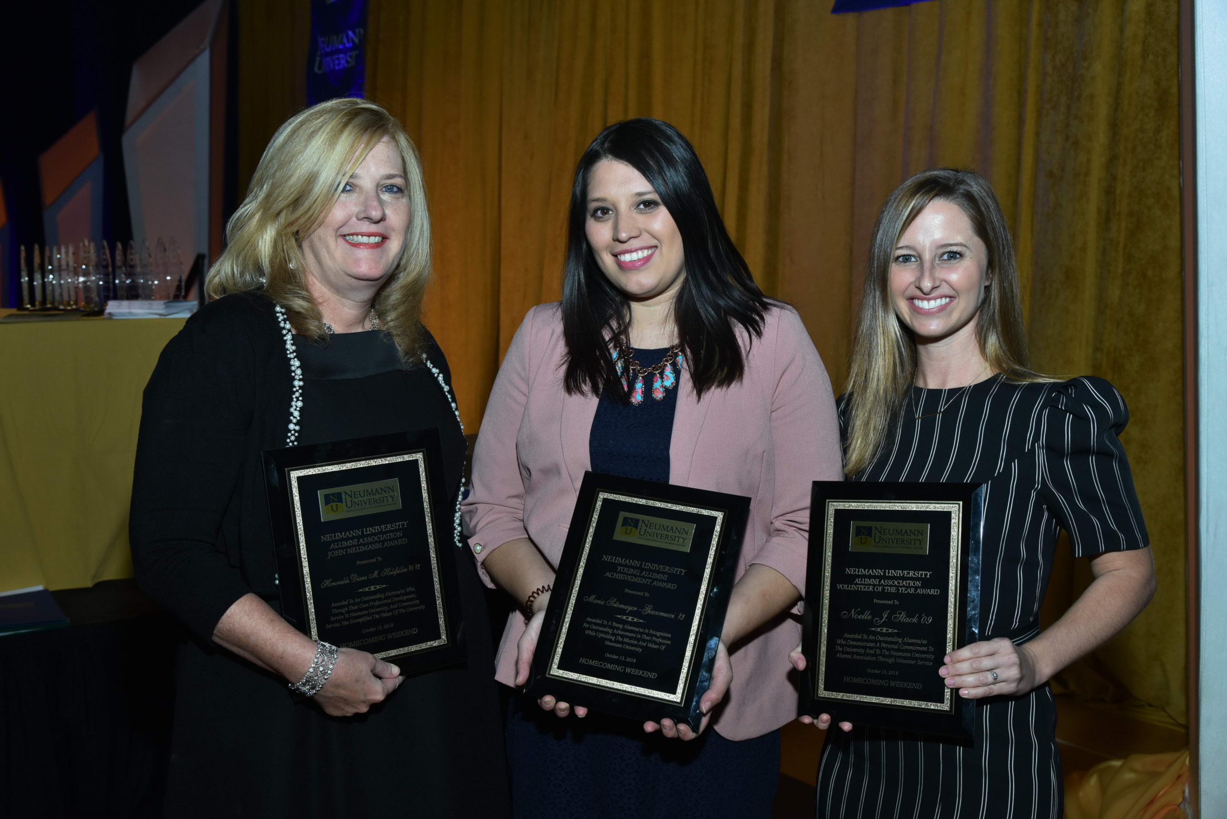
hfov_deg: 54.4
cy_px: 410
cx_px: 614
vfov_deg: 37.9
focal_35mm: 35
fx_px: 1193
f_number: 8
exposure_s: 1/60
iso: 640
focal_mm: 35
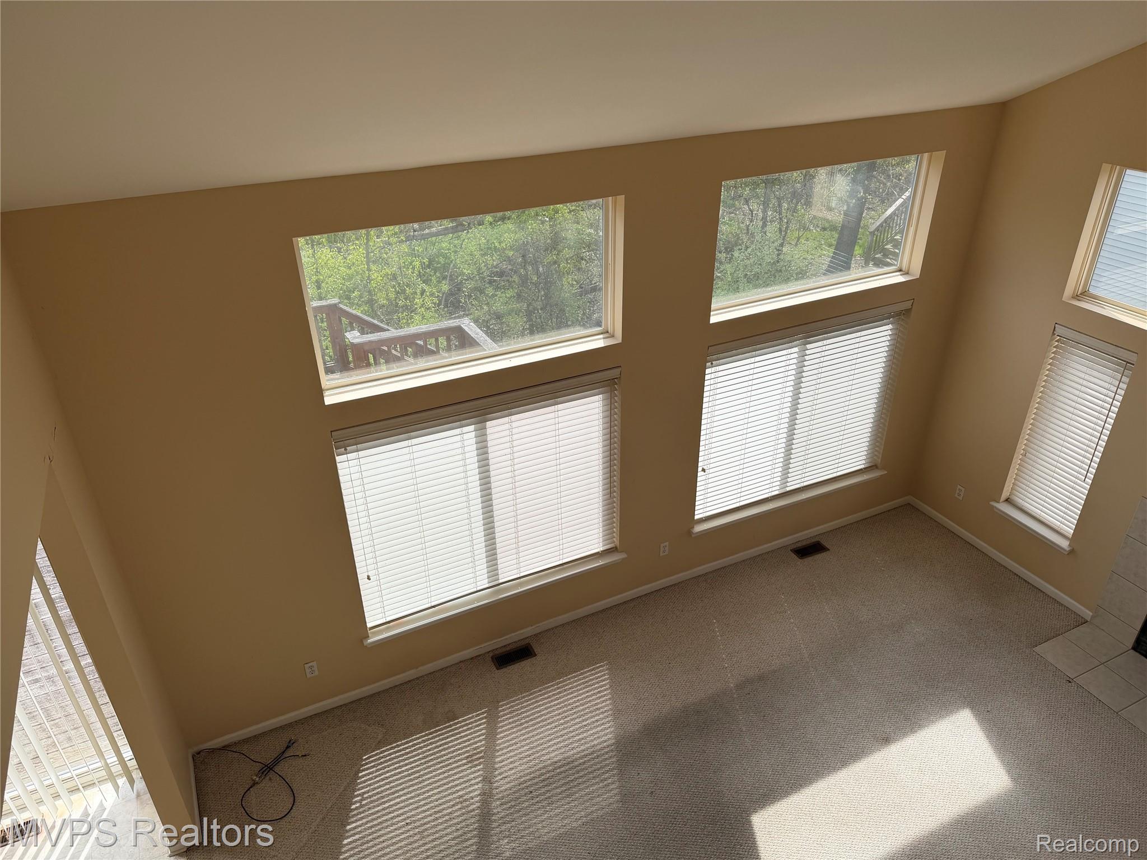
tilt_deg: -29.5
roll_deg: +0.7
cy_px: 430
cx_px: 574
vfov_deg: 56.8
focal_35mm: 24
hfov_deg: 71.6
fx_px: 795
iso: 80
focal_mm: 6.76
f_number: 1.78
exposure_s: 1/1493
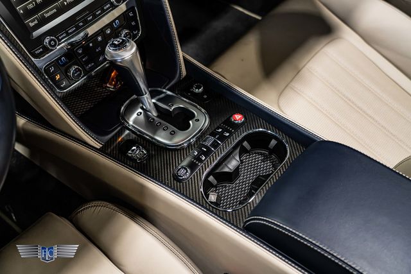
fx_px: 502
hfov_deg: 44.5
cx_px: 206
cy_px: 137
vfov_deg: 30.5
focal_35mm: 44
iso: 1250
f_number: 4
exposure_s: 1/80
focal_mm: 44
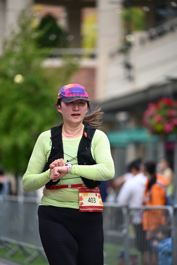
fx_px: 1437
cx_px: 88
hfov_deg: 7.0
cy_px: 132
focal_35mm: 195
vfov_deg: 10.5
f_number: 2.8
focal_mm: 195
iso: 640
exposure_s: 1/2000
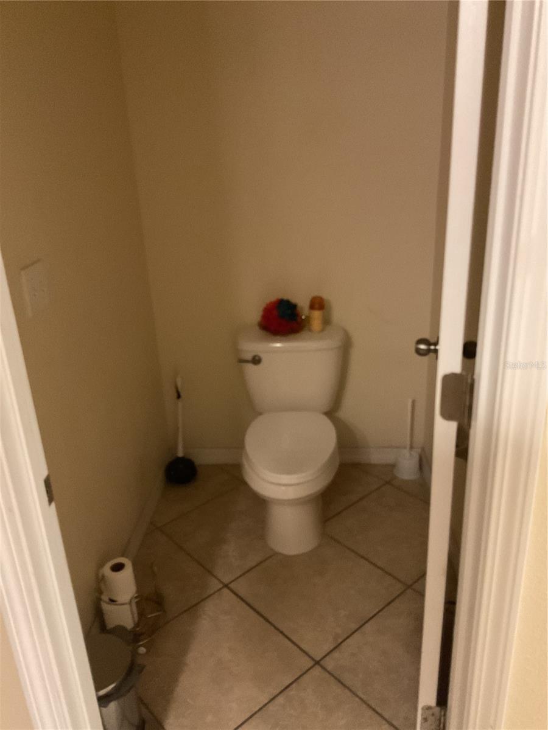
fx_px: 612
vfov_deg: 61.7
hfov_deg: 48.2
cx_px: 274
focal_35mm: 29
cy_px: 365
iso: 500
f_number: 1.8
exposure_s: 1/30
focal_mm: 3
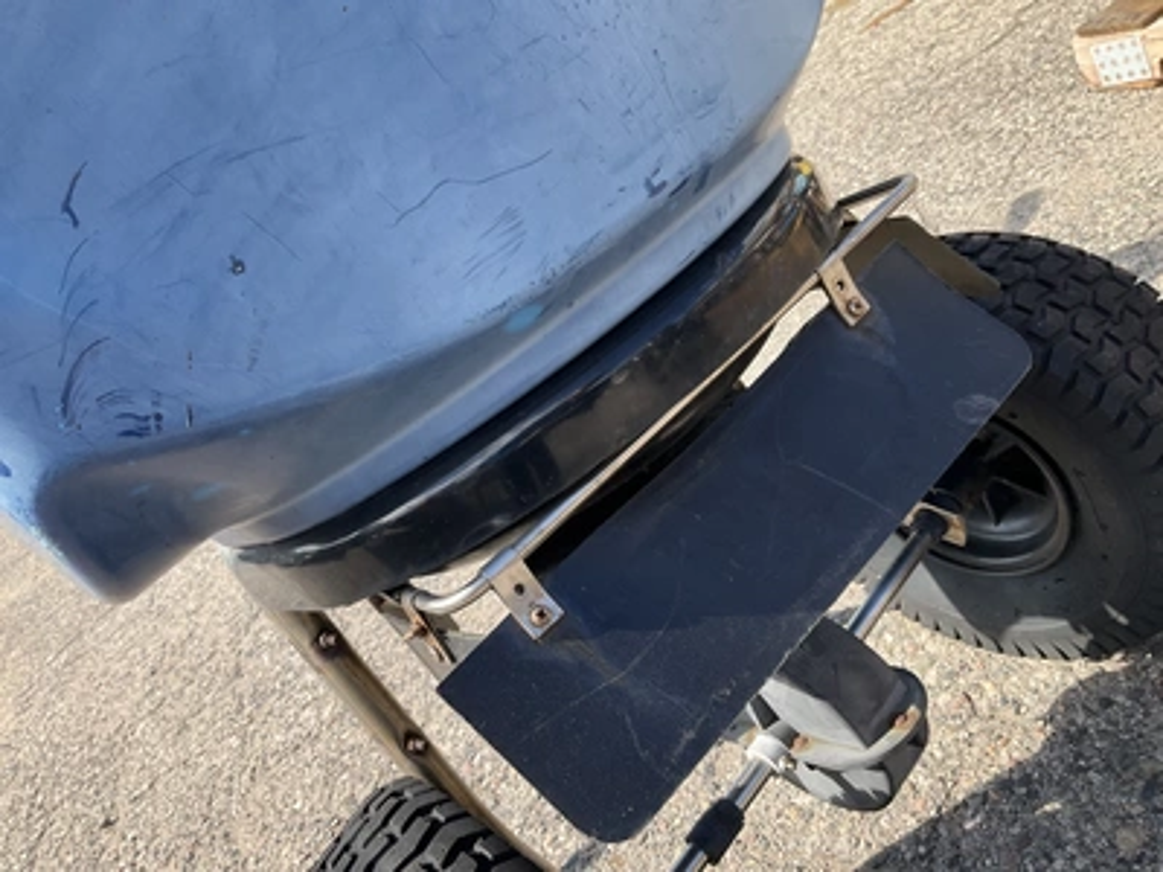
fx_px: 974
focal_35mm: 29
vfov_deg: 48.2
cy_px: 436
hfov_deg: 61.7
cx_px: 582
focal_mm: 3
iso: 25
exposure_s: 1/580
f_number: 1.8
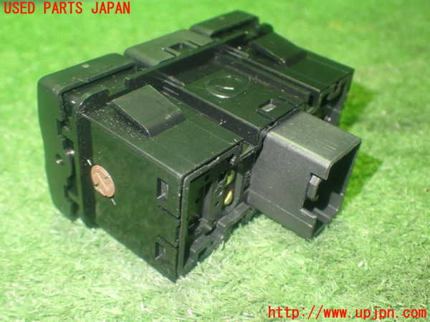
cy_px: 161
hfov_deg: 45.8
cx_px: 215
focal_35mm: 41
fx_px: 509
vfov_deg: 35.1
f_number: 2.8
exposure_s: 1/15
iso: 800
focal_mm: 7.31
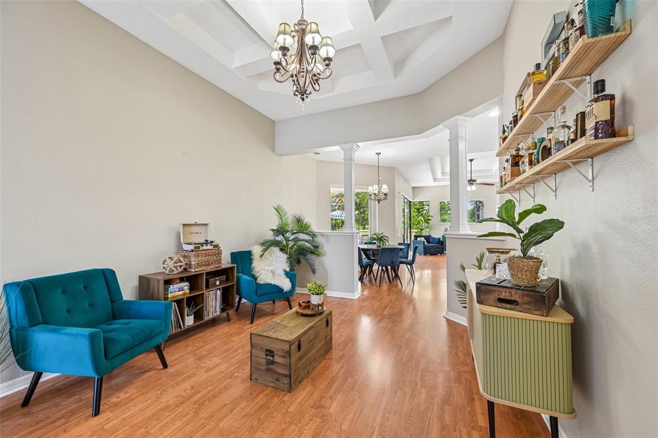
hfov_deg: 104.3
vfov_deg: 81.2
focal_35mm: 14
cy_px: 219
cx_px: 329
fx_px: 256
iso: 400
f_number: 8
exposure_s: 1/6
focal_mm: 14
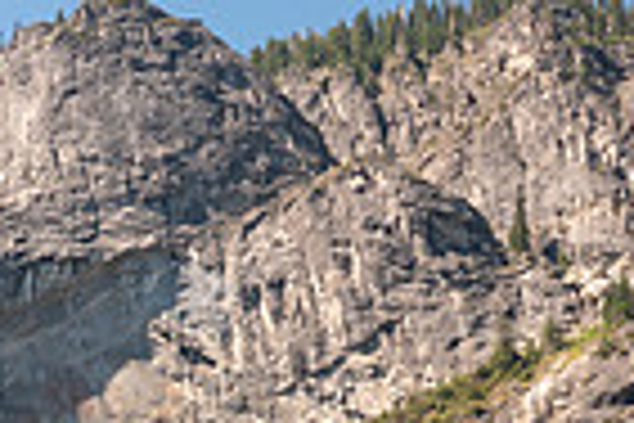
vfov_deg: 13.0
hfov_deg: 20.1
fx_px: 1743
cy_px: 646
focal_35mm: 99
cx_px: 22
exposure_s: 1/125
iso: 100
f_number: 10
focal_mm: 8.93
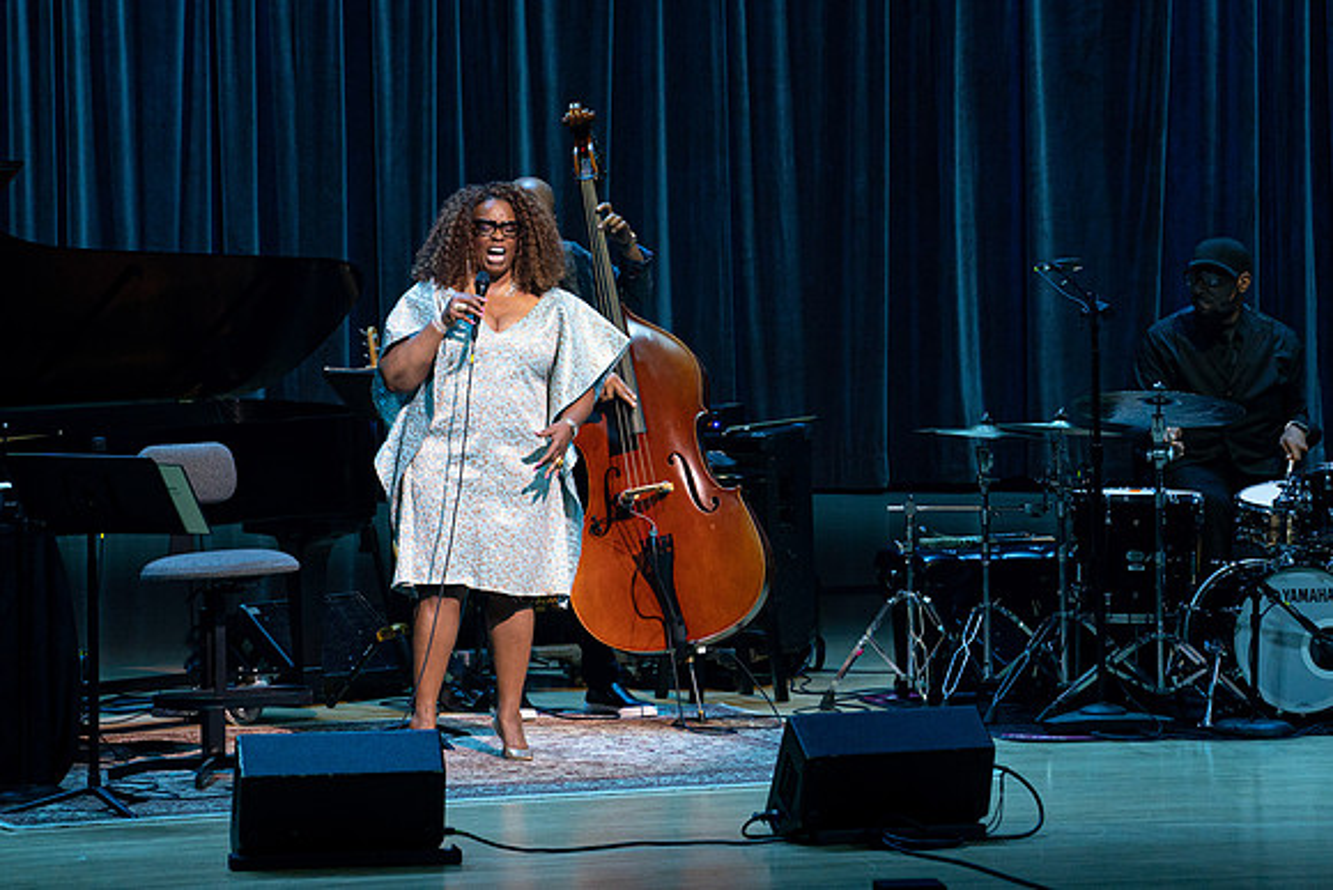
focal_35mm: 271
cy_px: 373
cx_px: 509
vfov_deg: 5.1
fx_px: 10048
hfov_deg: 7.6
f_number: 6.3
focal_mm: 200
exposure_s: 1/250
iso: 2500
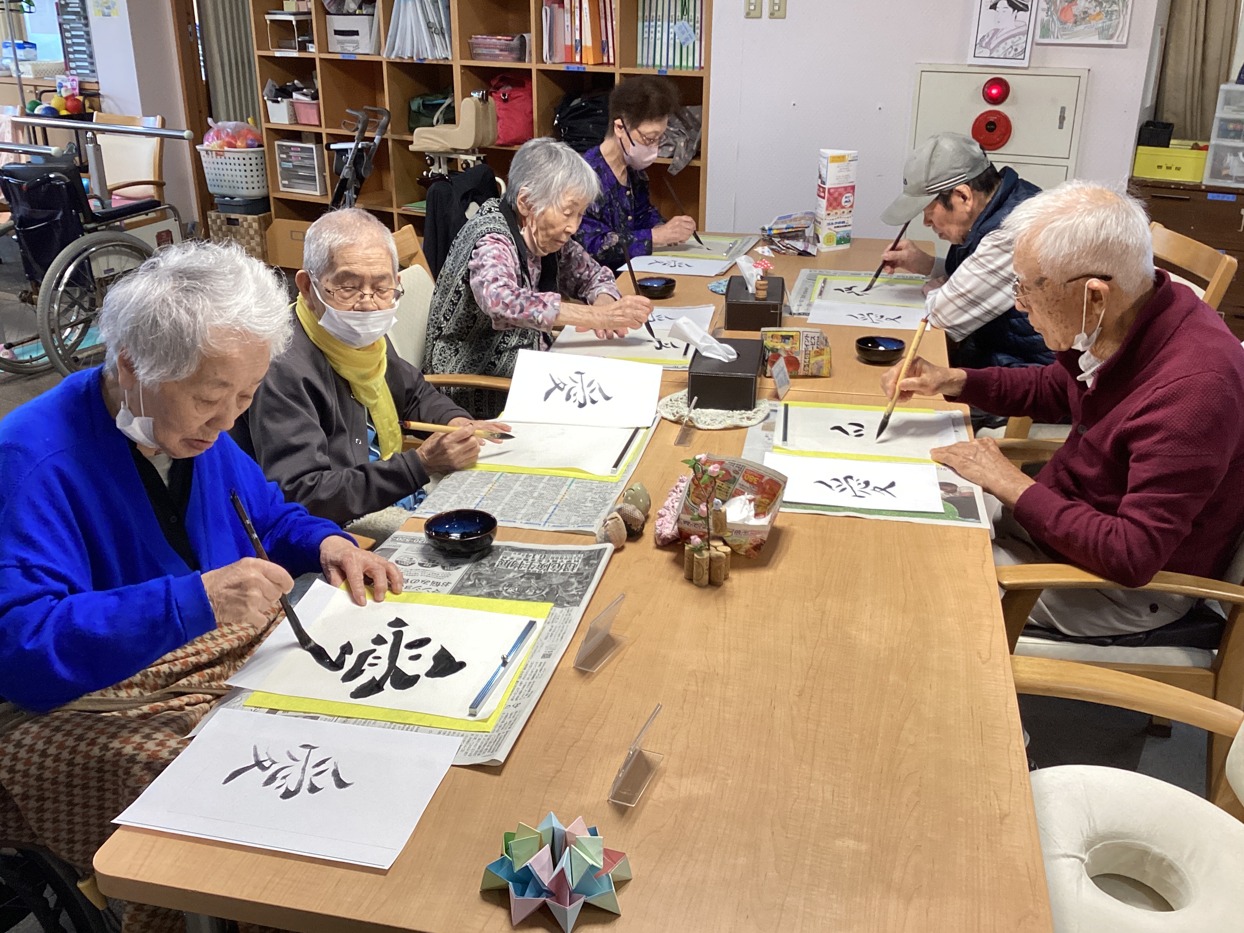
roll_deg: +0.9
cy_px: 453
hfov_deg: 56.8
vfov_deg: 44.2
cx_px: 611
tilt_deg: -23.3
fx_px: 1150
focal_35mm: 32
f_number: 2.4
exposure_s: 1/50
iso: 100
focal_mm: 3.3
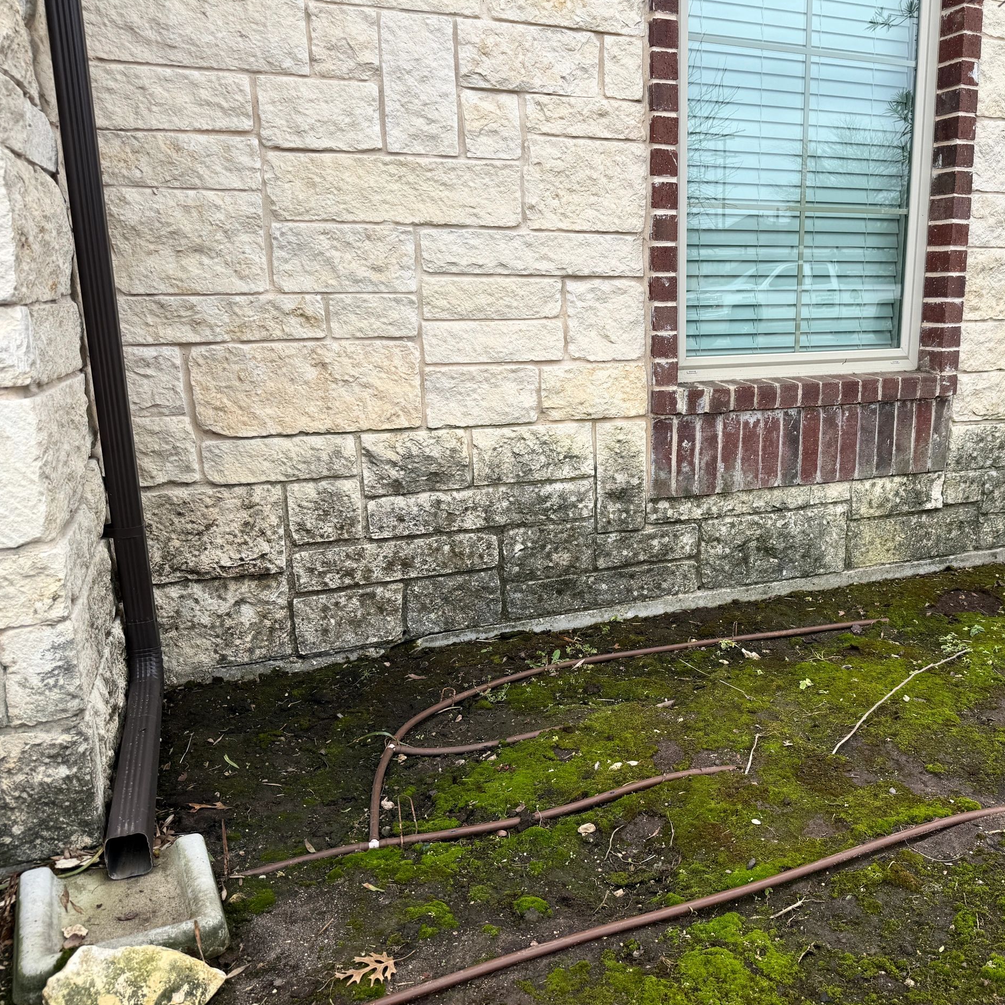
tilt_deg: -12.6
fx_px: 953
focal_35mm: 29
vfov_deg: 55.6
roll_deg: -0.7
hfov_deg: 54.6
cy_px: 509
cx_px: 658
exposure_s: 1/1230
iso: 80
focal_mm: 6.76
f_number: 1.78
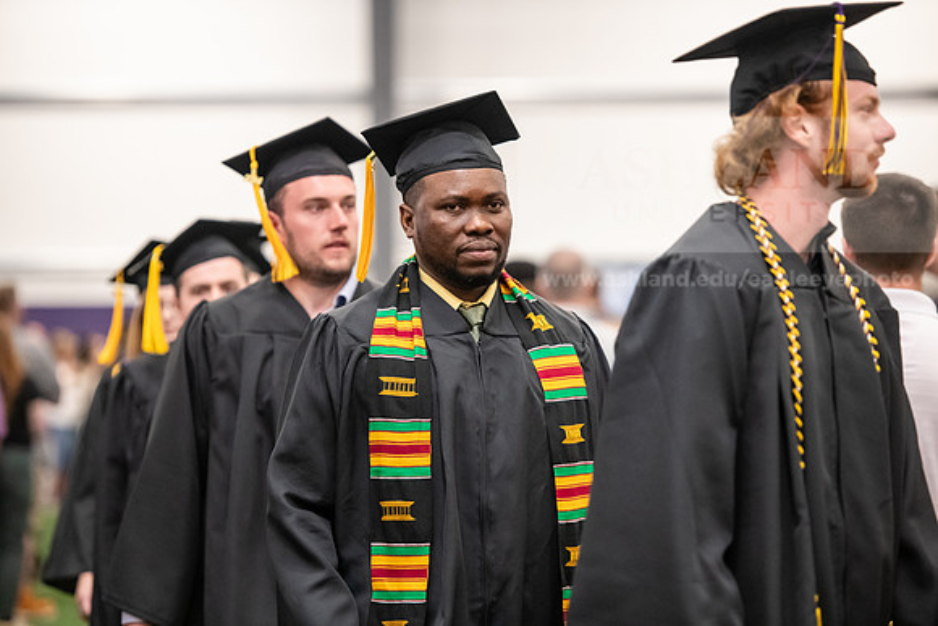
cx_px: 469
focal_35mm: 150
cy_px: 313
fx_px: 3909
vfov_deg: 9.2
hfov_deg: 13.7
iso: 3200
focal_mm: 150
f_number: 3.2
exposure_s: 1/200
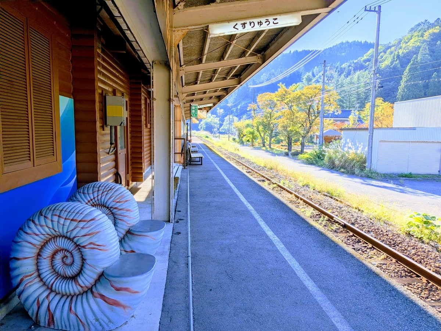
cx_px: 220
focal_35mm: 24
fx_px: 306
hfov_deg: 71.6
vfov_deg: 56.8
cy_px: 166
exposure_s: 1/11765
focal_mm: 4.53
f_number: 1.7
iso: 28
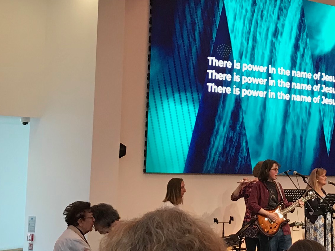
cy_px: 36
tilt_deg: +10.6
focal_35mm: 100
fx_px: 968
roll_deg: +0.1
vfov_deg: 14.7
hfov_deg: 19.2
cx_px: 317
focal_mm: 3.99
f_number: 1.8
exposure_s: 1/33
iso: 20
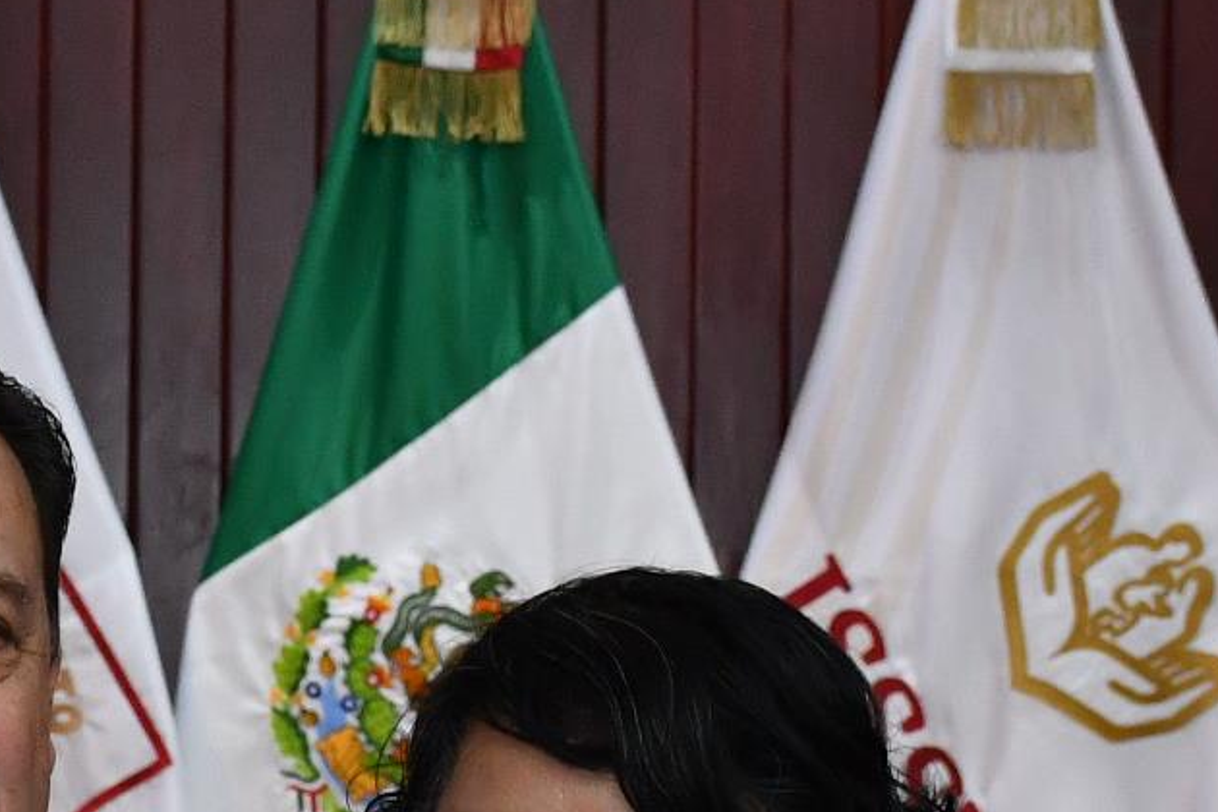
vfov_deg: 6.9
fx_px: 6732
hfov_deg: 10.3
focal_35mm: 199
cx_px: 130
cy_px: 595
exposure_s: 1/100
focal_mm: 30
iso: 1000
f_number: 5.6
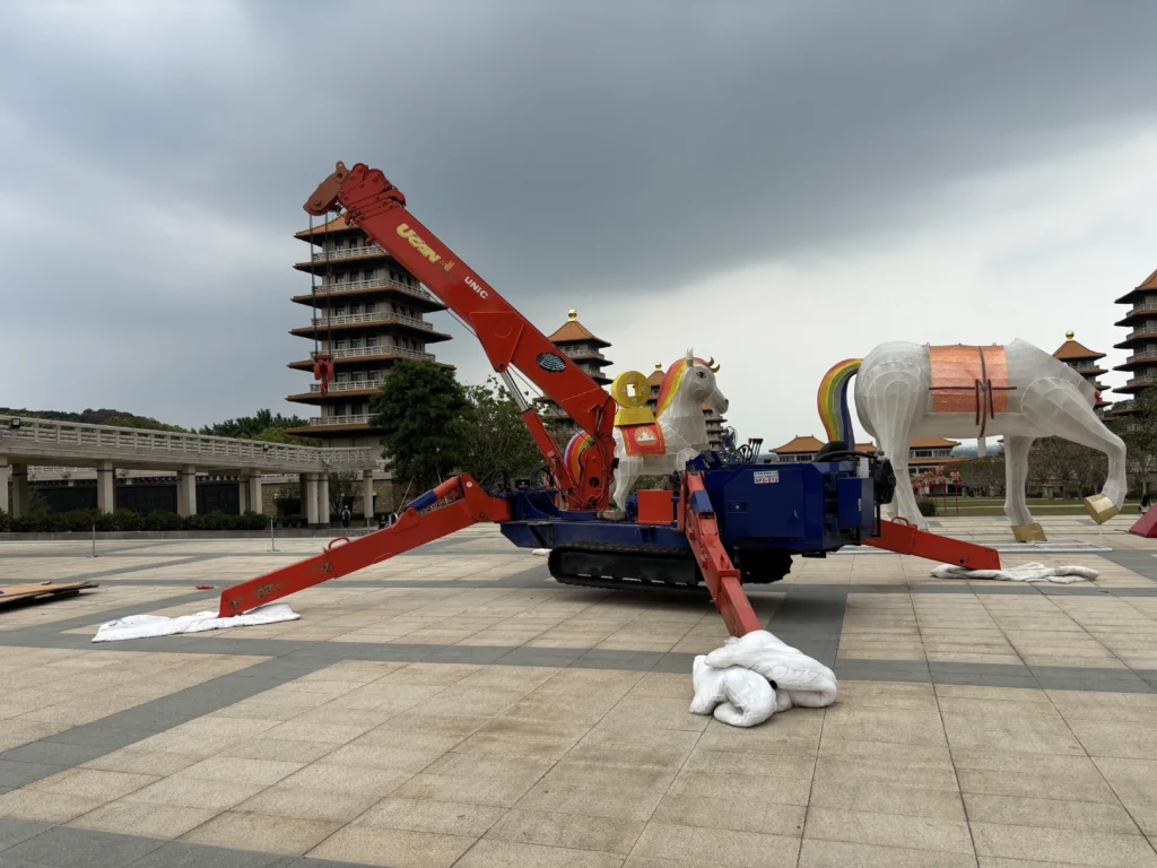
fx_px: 869
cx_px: 578
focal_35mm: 26
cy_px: 434
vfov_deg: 53.1
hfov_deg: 67.3
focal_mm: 5.96
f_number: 1.6
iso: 50
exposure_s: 1/2288
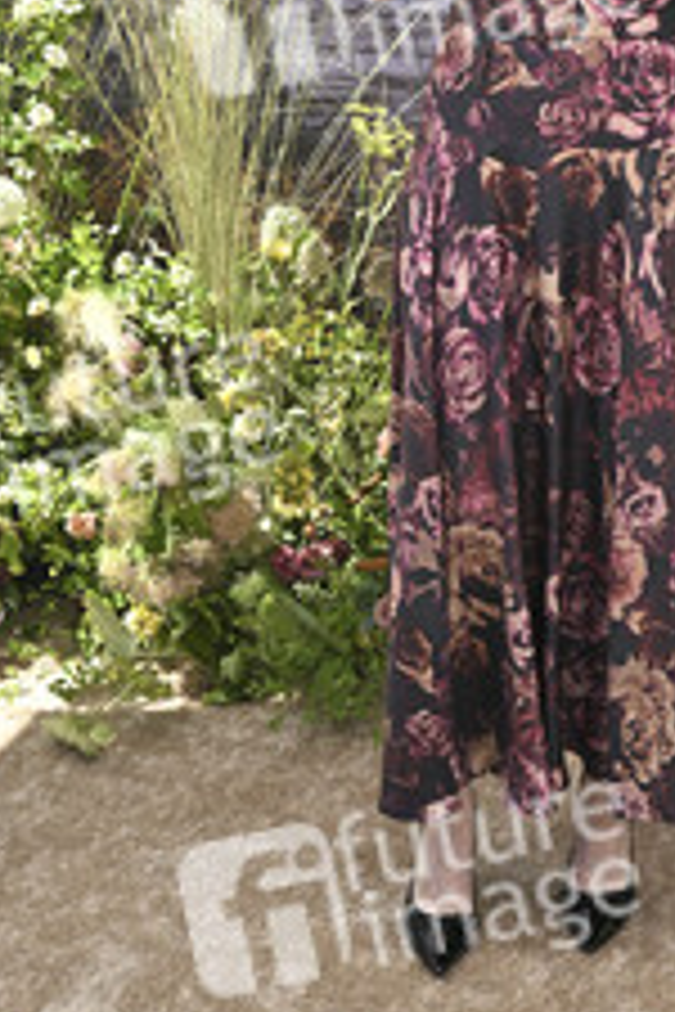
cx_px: 540
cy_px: 216
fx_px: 1997
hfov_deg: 19.0
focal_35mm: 71
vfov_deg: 27.9
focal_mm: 40
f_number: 7.1
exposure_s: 1/320
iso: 250
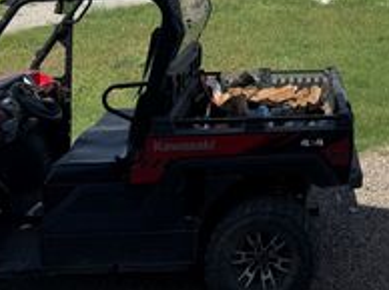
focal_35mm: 62
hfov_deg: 29.3
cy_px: -81
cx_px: 385
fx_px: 696
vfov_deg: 21.5
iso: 80
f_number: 1.78
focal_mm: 6.76
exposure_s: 1/5814
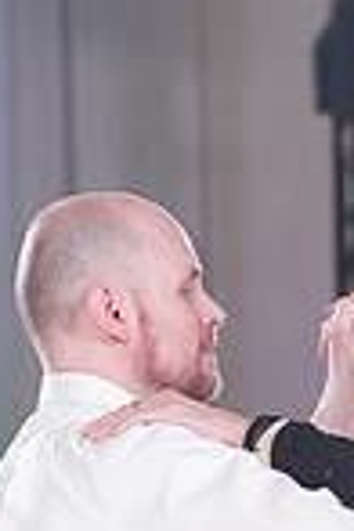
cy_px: 990
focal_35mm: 391
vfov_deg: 5.2
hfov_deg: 3.5
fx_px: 5767
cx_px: 421
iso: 3200
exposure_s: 1/400
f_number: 4
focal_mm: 99
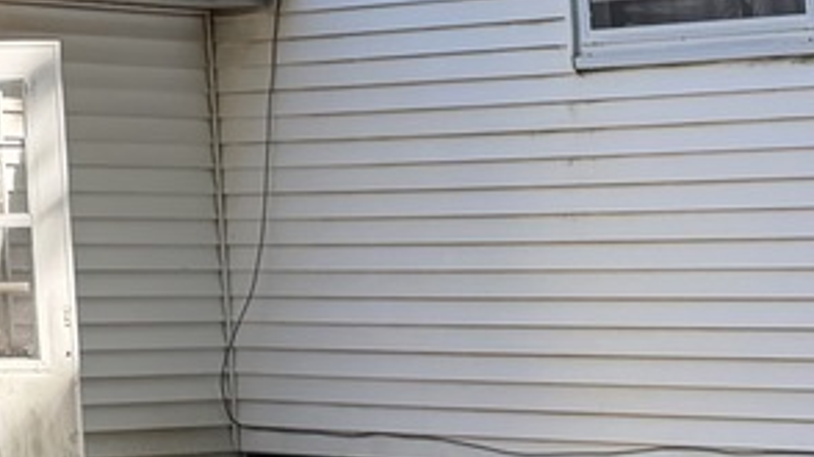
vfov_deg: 9.3
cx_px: -689
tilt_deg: +8.6
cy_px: -147
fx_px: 2761
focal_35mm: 128
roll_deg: +0.9
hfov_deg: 14.5
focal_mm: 6.76
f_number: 1.78
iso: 100
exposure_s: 1/1211
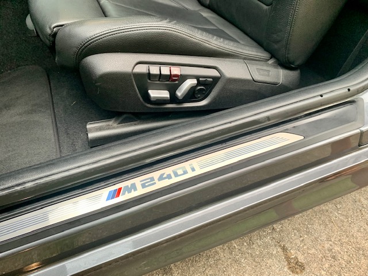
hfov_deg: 67.3
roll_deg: +3.6
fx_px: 276
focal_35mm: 26
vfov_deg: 53.1
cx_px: 184
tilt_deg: -43.7
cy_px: 138
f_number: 1.8
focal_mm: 4.25
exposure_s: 1/60
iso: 160
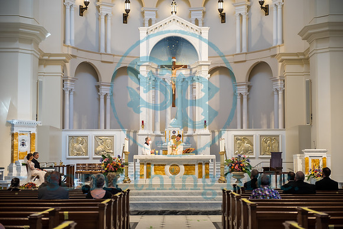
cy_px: 114
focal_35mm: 70
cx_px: 171
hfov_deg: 28.8
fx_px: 669
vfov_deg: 19.4
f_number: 2.8
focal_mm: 70
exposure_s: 1/160
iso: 1000
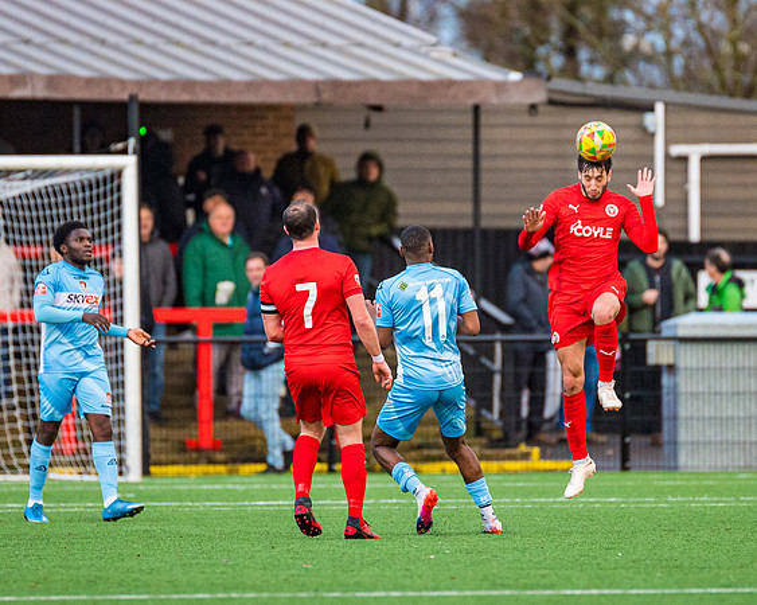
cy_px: 305
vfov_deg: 2.4
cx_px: 435
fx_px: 14302
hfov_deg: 3.0
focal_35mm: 639
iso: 1600
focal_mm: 300
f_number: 2.8
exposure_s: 1/1600
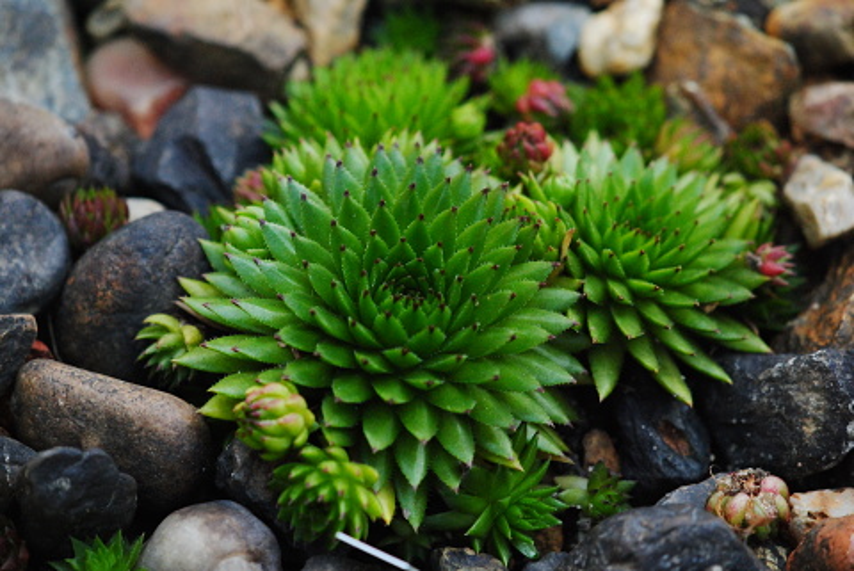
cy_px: 286
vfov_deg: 10.8
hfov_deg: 16.1
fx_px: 3027
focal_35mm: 128
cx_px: 427
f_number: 4.5
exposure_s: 1/200
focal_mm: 85
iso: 800
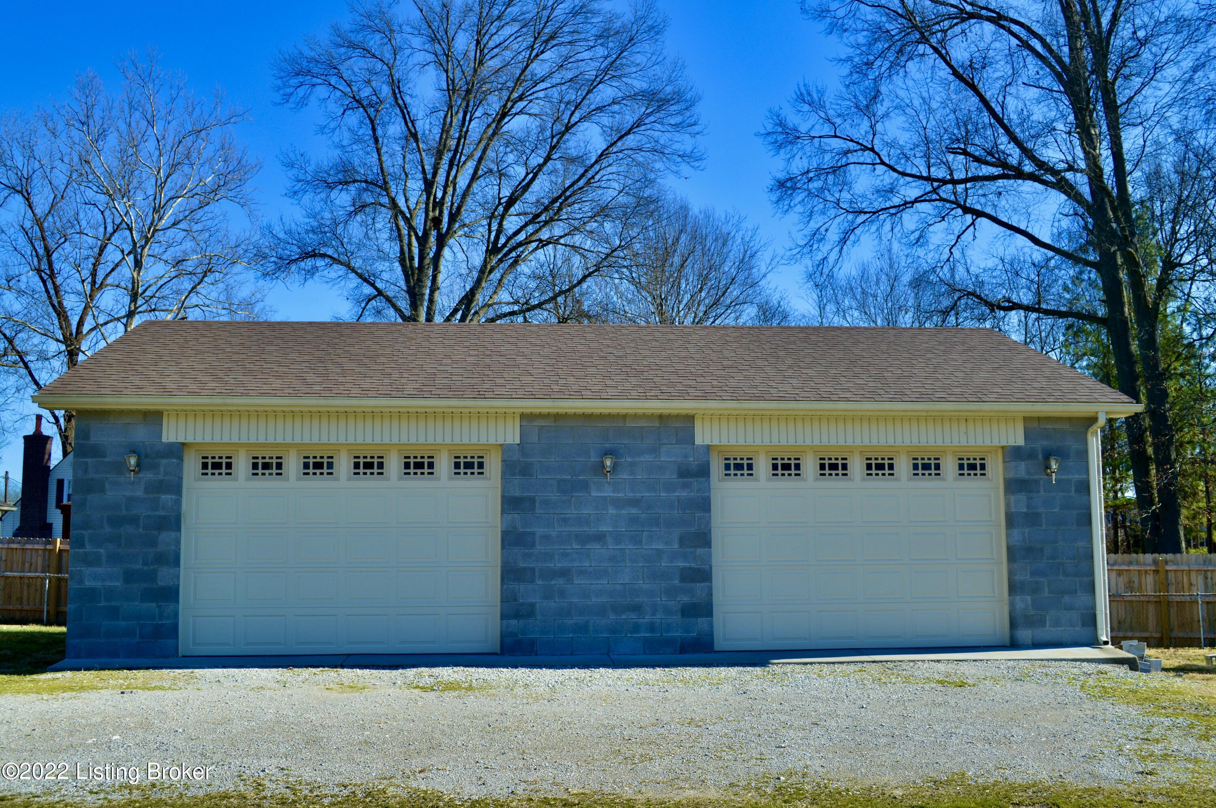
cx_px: 608
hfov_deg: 53.2
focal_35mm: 36
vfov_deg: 36.8
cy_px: 404
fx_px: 1215
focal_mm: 24
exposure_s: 1/200
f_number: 7.1
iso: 100
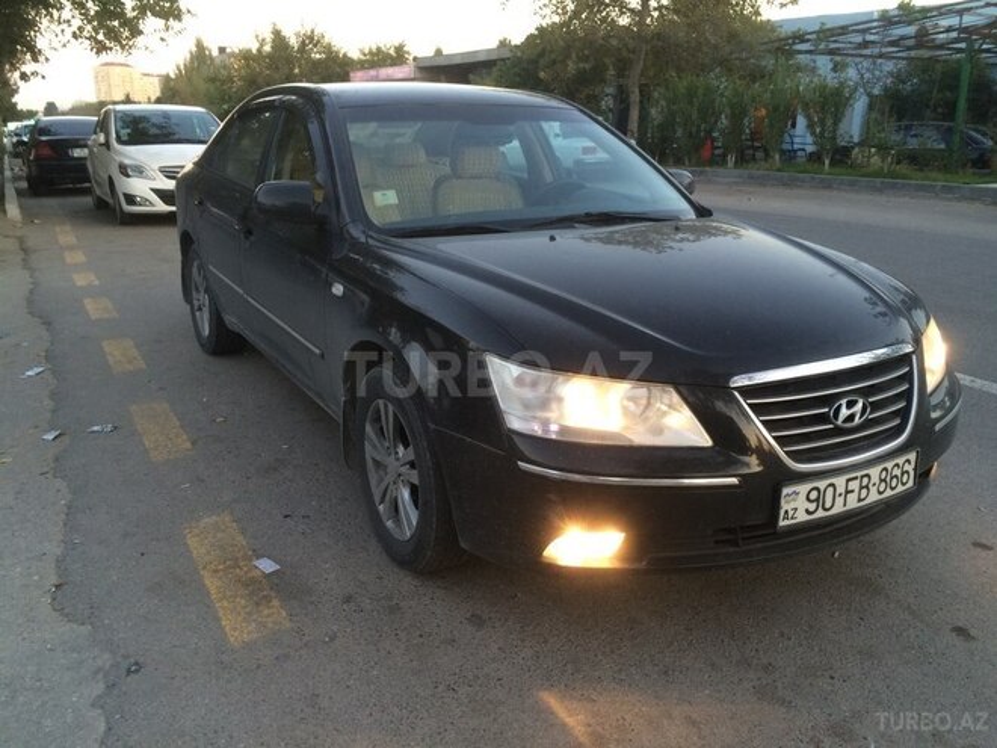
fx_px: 835
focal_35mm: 29
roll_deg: -0.4
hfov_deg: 61.7
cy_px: 374
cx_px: 498
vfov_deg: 48.2
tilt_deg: -17.9
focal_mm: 4.15
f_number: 2.2
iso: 40
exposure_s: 1/33
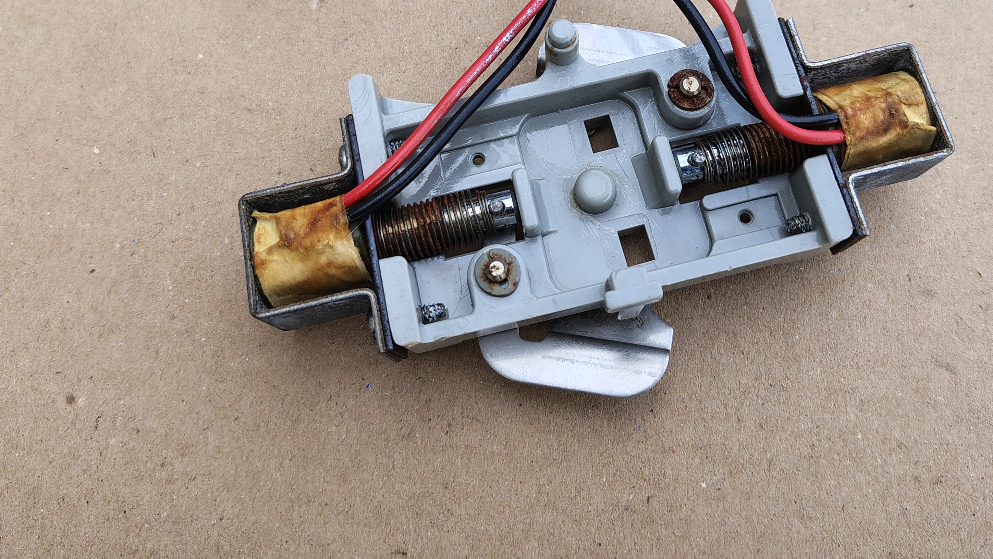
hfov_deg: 56.5
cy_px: 69
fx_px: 922
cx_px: 551
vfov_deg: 32.3
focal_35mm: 35
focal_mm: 5.56
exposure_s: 1/513
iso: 100
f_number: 1.8
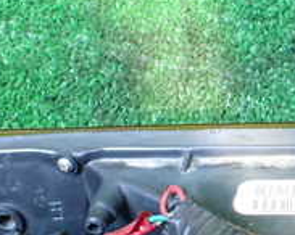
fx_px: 837
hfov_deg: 18.9
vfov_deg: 16.0
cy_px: 161
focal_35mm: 96
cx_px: 355
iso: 800
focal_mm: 5.4
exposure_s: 1/80
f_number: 2.3
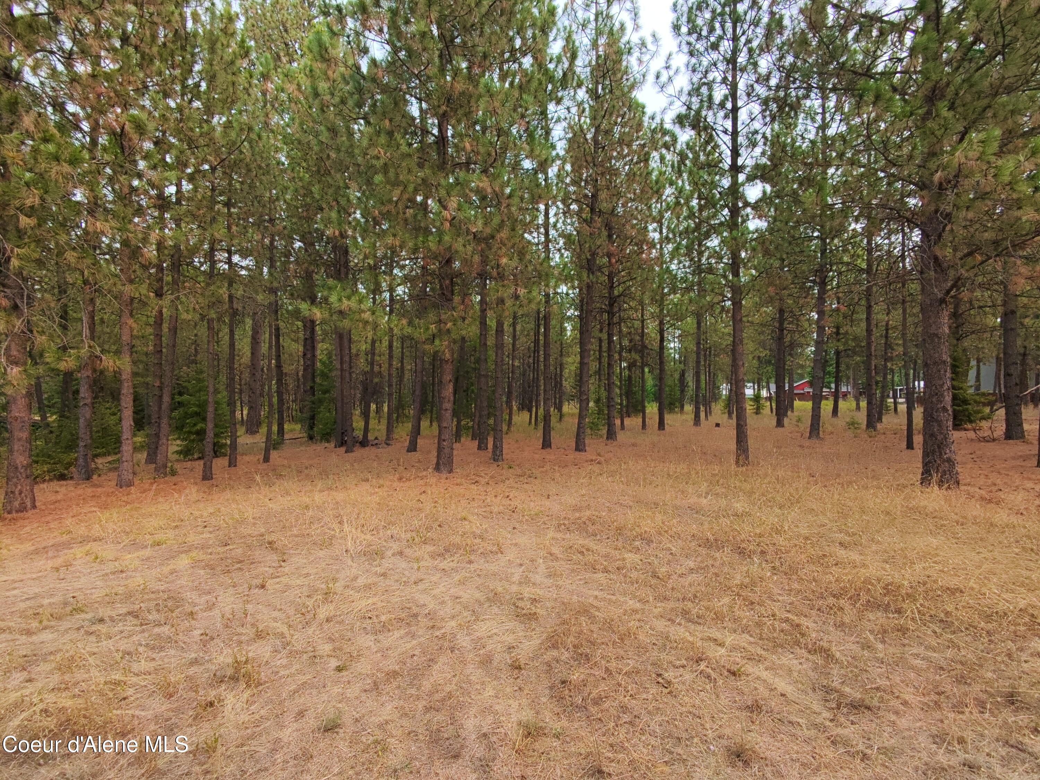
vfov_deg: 78.1
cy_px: 390
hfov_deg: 94.5
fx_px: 481
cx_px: 520
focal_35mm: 16
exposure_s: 1/488
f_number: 2.55
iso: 101
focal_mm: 16
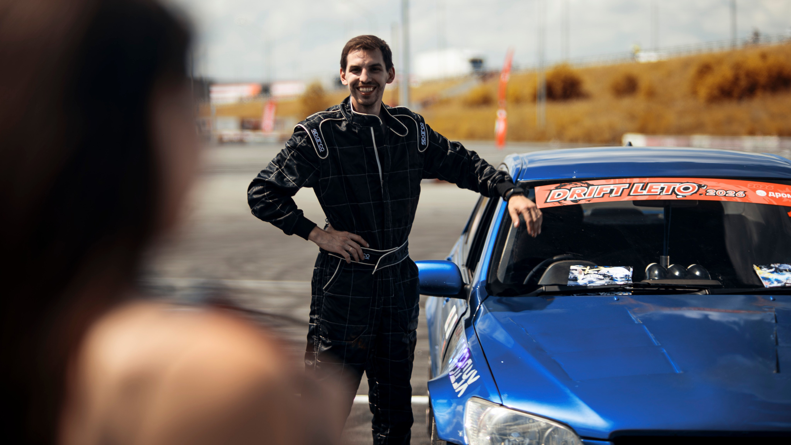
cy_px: 181
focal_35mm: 89
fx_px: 1868
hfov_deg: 23.9
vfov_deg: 13.6
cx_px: 396
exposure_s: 1/250
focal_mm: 85
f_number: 1.8
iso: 100
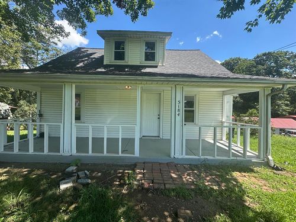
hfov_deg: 102.1
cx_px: 148
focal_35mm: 14
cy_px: 111
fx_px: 120
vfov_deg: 85.7
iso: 40
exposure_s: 1/483
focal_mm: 2.22
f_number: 2.2
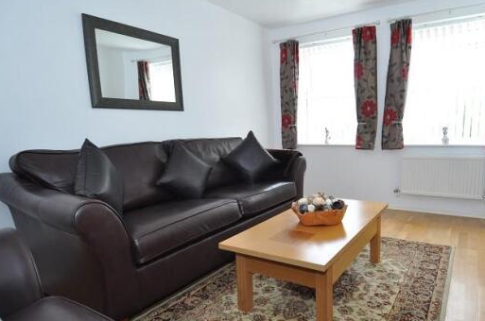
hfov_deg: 75.4
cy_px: 180
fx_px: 309
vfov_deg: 54.8
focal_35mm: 23
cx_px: 290
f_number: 4
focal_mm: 12
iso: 400
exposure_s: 1/60
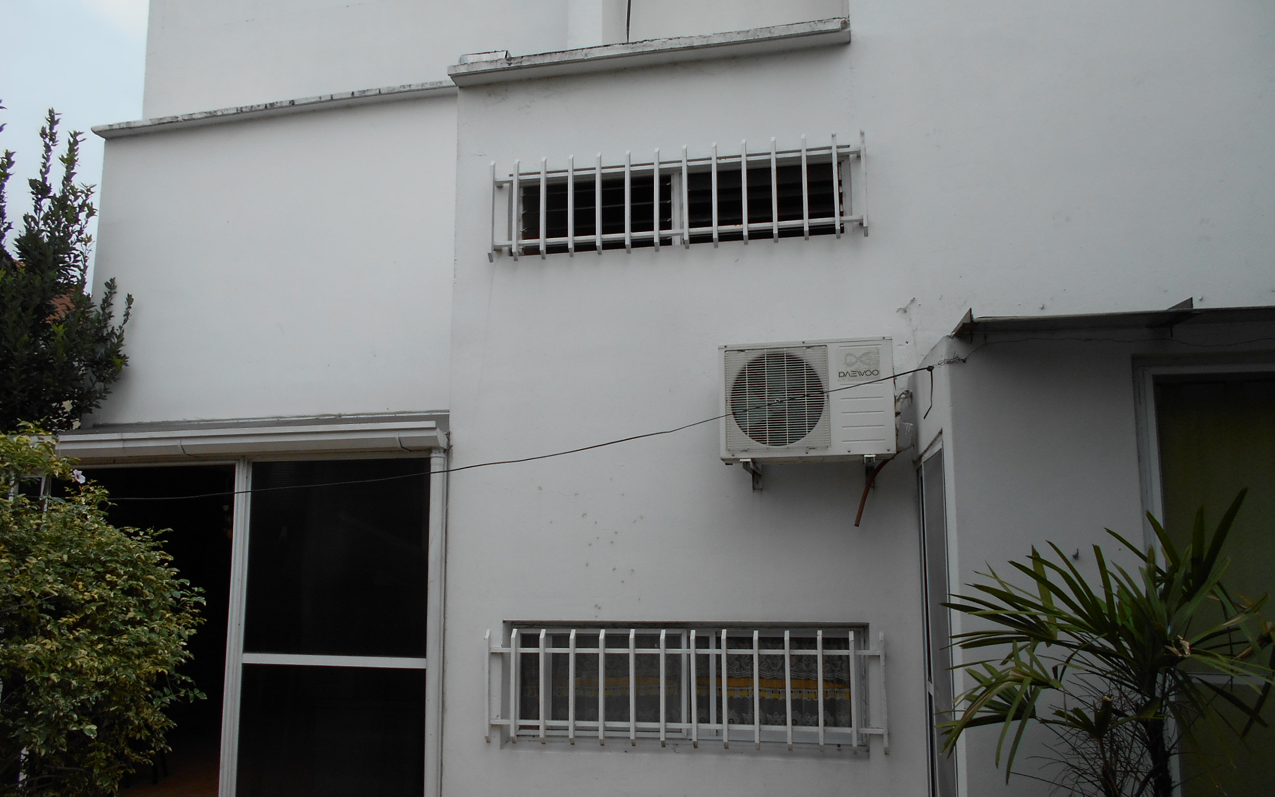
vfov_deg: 44.5
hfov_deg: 66.5
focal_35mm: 28
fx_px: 973
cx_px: 633
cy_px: 438
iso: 80
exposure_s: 1/800
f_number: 3.2
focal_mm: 4.6
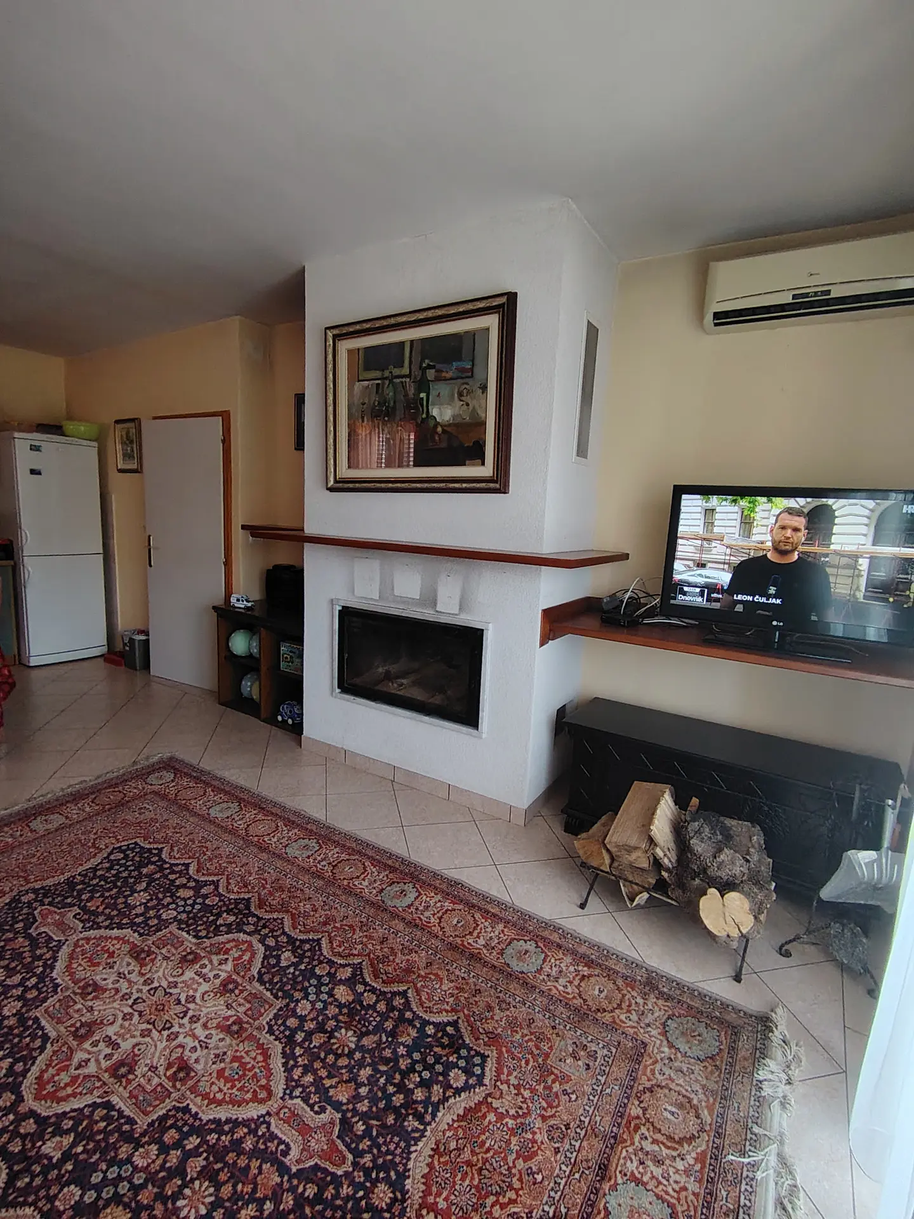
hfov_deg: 74.7
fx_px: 598
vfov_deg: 91.0
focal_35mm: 17
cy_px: 610
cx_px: 457
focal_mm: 1.42
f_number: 2.2
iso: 259
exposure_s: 1/50
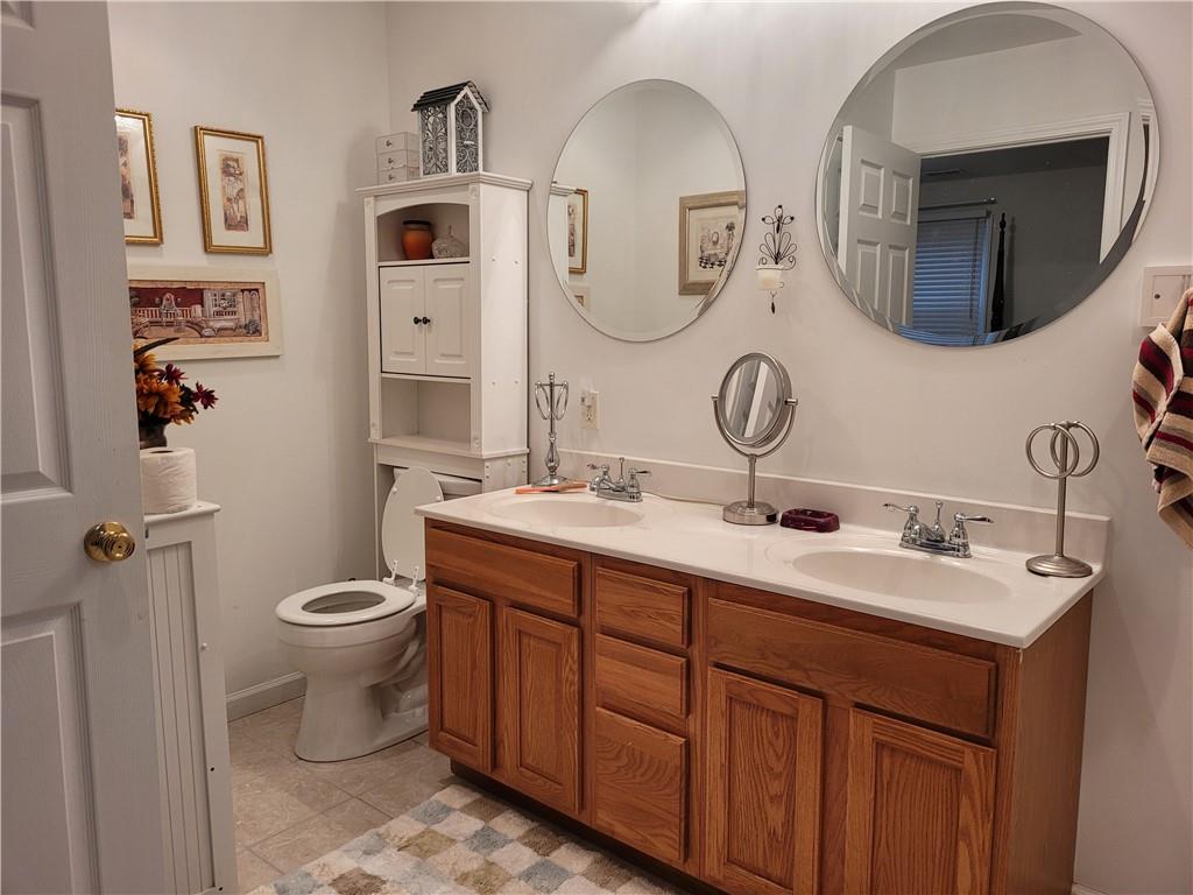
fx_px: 896
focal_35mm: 26
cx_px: 596
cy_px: 448
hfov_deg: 67.3
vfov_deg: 53.1
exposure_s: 1/120
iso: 125
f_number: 1.8
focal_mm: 5.4
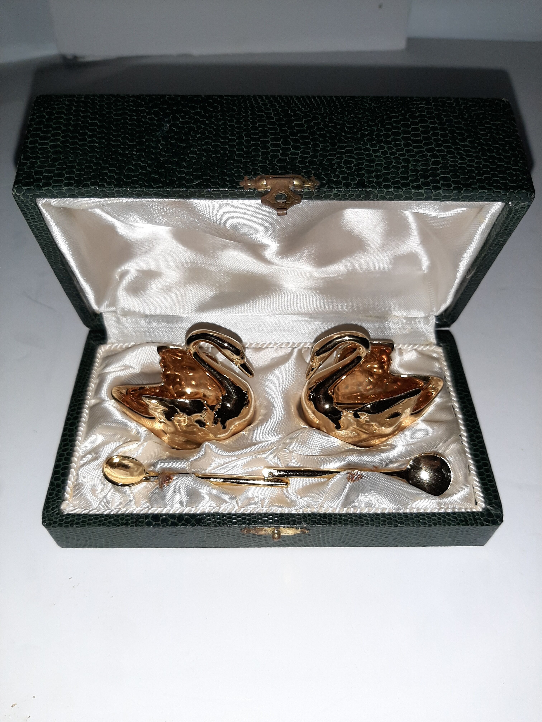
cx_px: 271
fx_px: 543
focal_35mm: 26
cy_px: 361
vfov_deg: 67.3
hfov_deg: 53.1
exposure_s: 1/17
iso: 1000
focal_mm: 3.93
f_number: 1.7
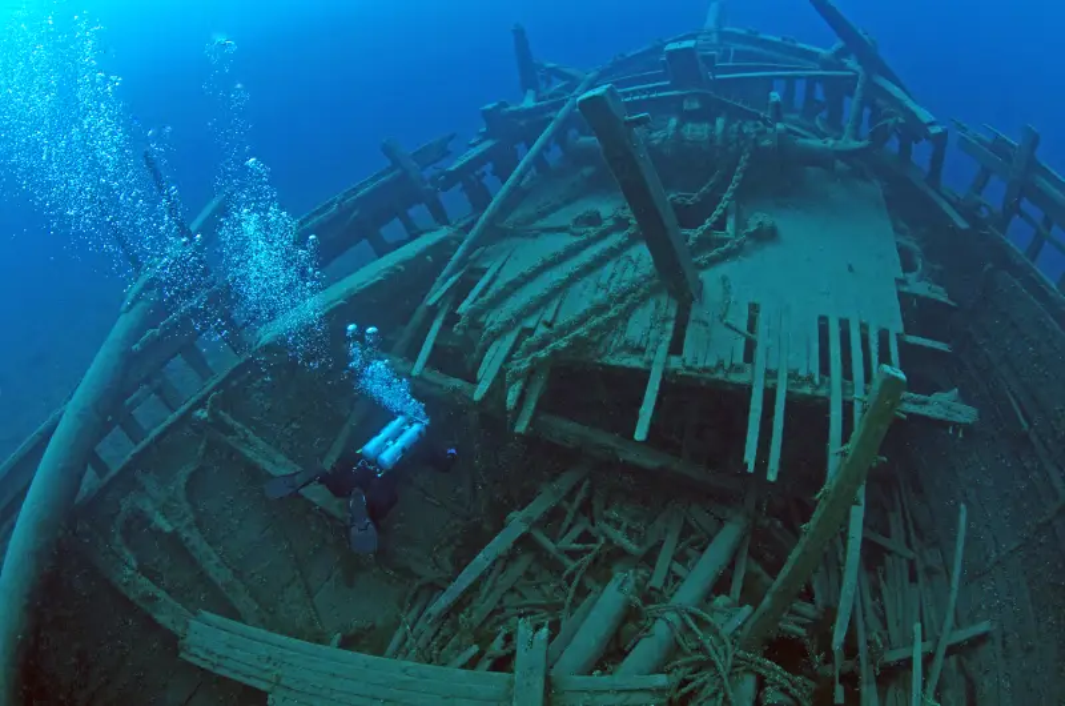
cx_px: 532
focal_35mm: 15
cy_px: 353
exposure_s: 1/125
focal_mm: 10
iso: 800
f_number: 8
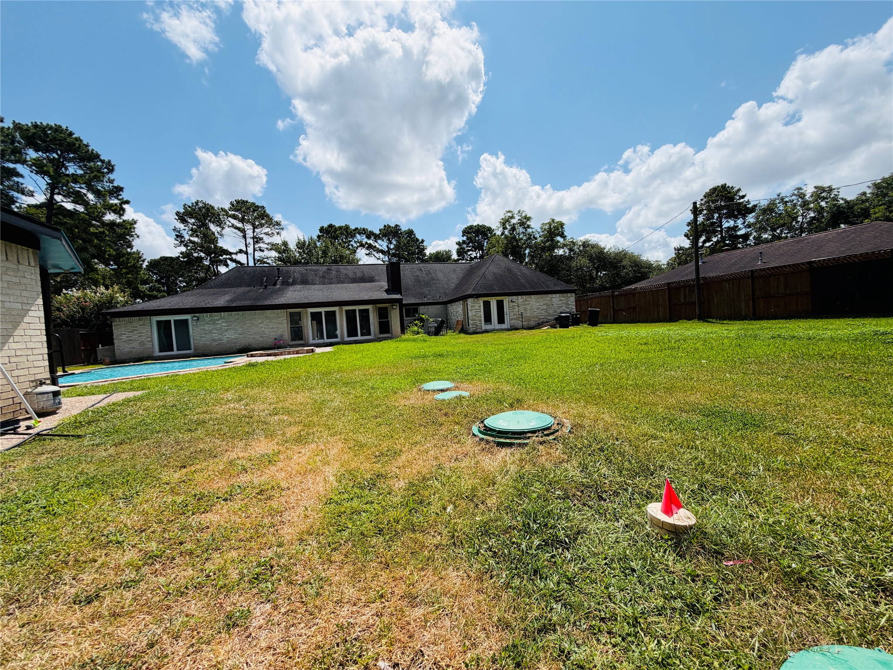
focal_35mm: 14
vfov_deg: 85.7
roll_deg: +4.8
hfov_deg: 102.1
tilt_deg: -2.3
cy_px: 335
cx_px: 446
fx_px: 361
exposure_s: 1/1259
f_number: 2.2
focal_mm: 2.22
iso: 20
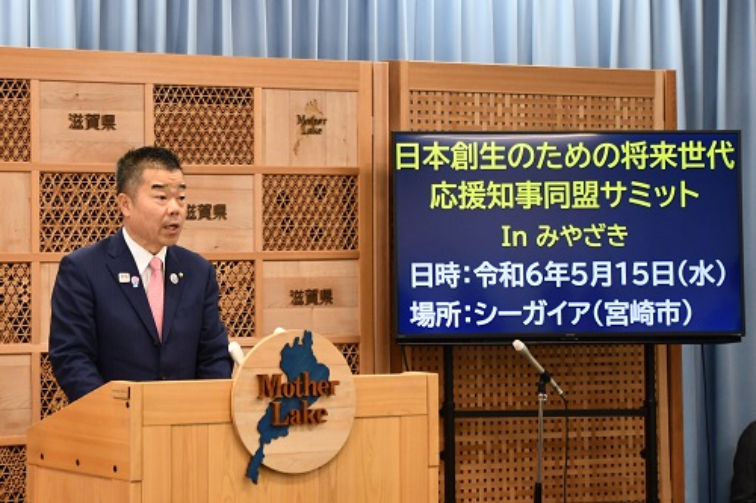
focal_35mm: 75
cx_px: 378
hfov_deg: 27.0
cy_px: 252
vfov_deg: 18.2
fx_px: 1574
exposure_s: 1/125
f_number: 4.8
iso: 1400
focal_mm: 50
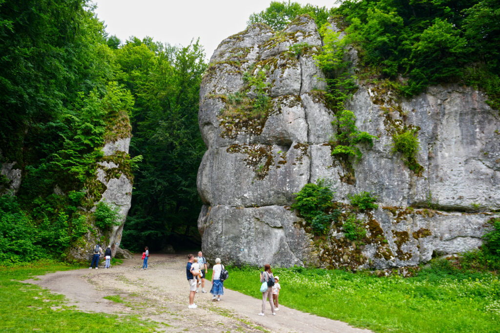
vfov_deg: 40.0
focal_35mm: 33
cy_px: 166
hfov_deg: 57.2
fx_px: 458
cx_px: 250
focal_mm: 22
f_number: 5
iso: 100
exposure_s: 1/100
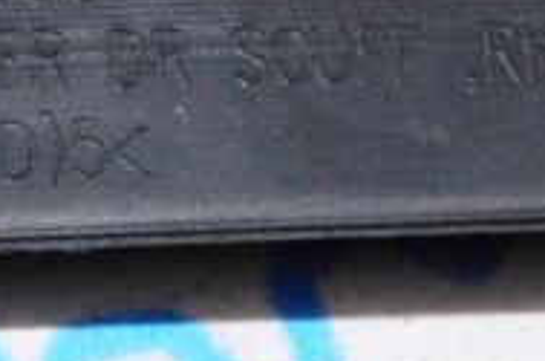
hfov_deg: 7.3
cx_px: -127
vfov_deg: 4.9
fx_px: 4224
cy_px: 45
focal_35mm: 280
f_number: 36
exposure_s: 1/40
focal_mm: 55
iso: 6400
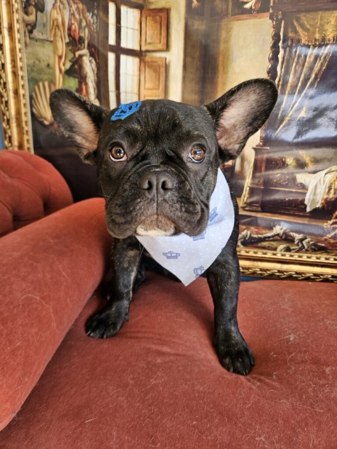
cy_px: 224
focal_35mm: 23
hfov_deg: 58.9
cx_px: 168
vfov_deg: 73.9
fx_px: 299
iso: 50
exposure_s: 1/207
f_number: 1.8
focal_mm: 5.4
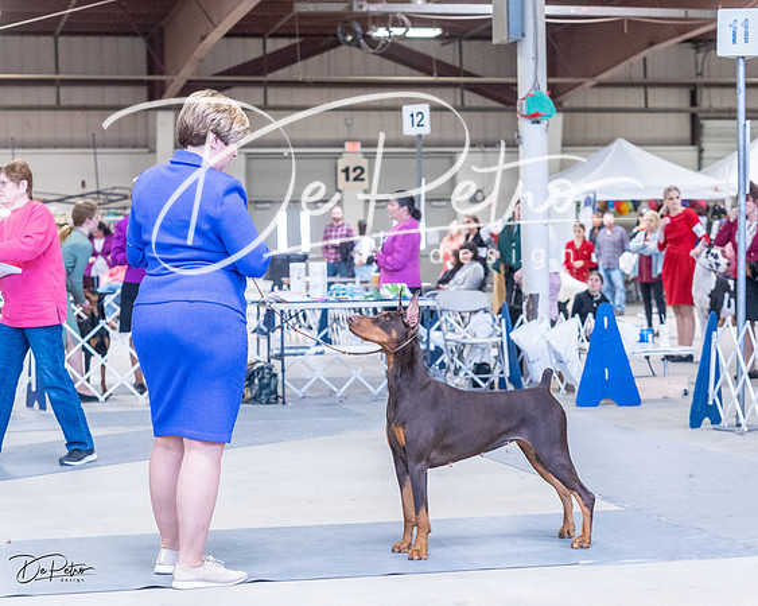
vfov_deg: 19.4
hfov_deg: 24.2
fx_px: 1768
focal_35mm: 79
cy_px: 303
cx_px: 379
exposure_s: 1/320
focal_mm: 70
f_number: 4
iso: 6400
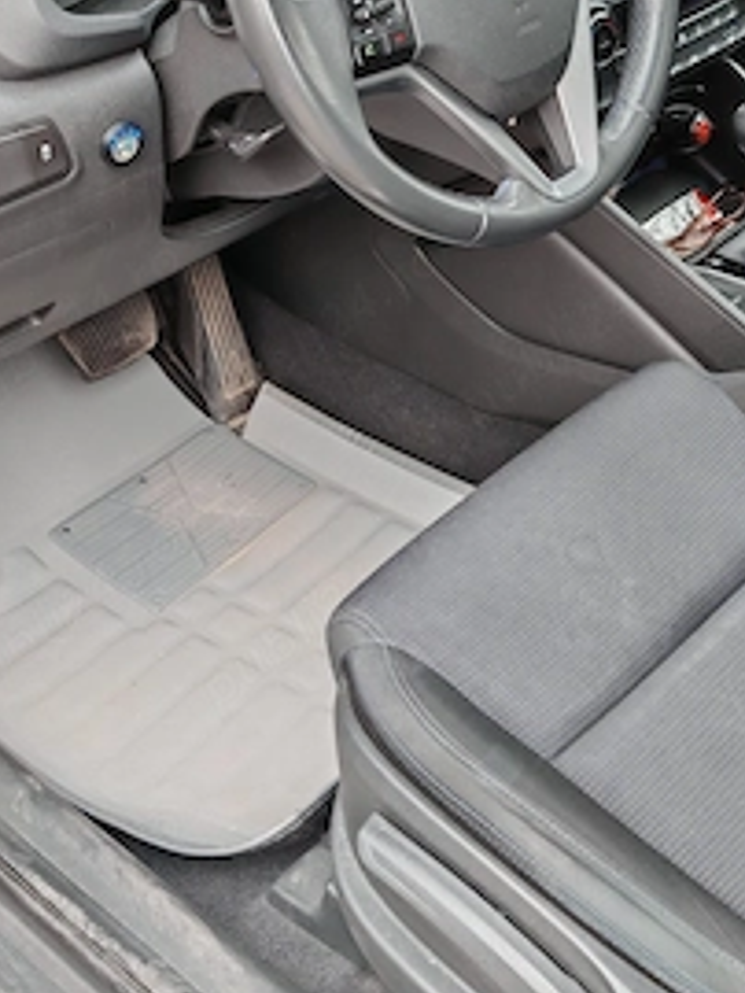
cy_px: 395
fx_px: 1491
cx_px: 450
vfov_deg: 36.7
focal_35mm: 52
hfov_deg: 28.0
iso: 100
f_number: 2
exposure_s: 1/100
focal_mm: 6.83
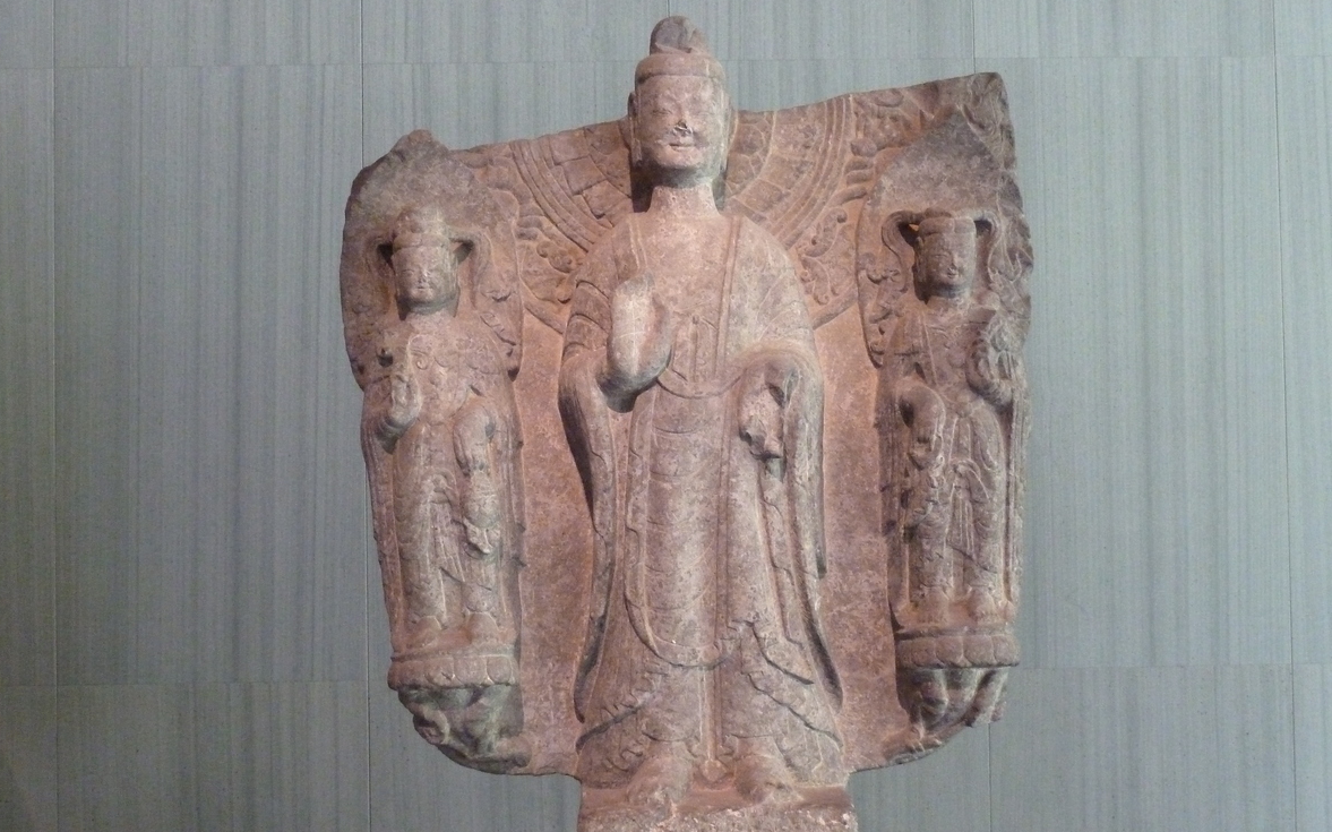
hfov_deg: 49.3
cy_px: 488
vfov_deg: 31.9
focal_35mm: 40
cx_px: 667
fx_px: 1452
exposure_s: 1/20
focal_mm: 6.1
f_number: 3.6
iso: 800
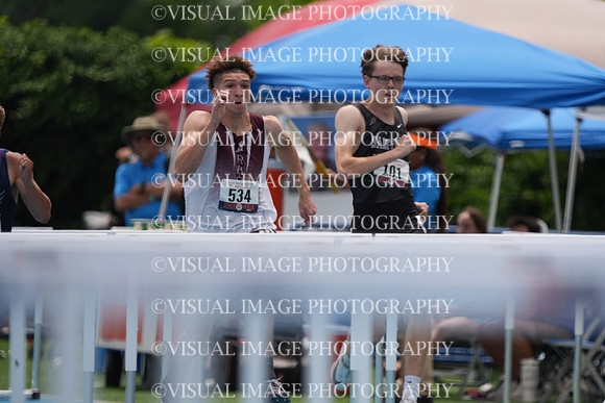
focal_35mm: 600
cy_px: 202
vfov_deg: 2.3
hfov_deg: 3.4
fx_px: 10085
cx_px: 302
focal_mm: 600
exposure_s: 1/2500
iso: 500
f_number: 6.3
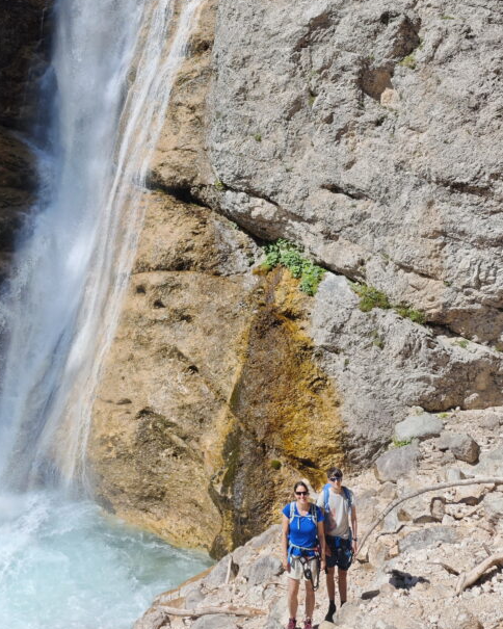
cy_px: 151
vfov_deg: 46.1
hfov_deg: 38.6
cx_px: 161
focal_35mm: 38
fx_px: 707
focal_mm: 8.72
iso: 50
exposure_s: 1/2026
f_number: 2
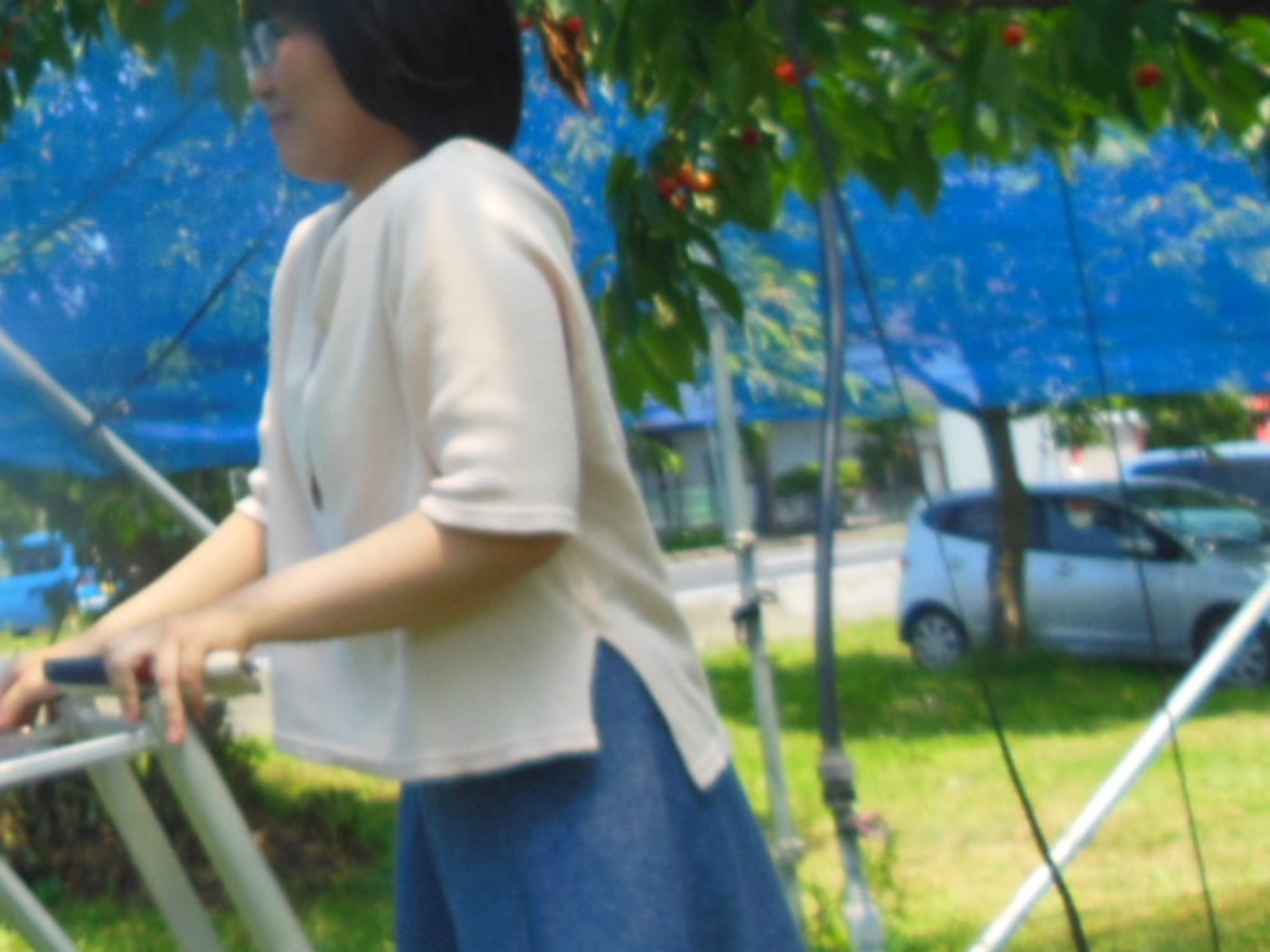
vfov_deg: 24.9
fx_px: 2127
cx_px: 63
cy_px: 212
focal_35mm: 58
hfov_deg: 31.3
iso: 125
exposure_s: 1/500
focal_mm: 4.5
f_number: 3.5
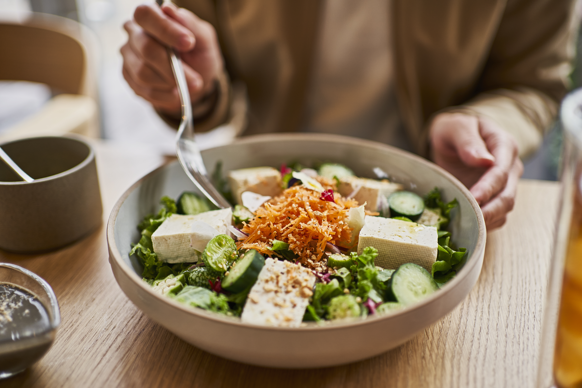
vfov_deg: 37.9
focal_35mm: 35
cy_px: 194
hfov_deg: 54.4
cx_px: 291
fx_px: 566
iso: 200
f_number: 1.8
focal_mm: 35
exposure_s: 1/640
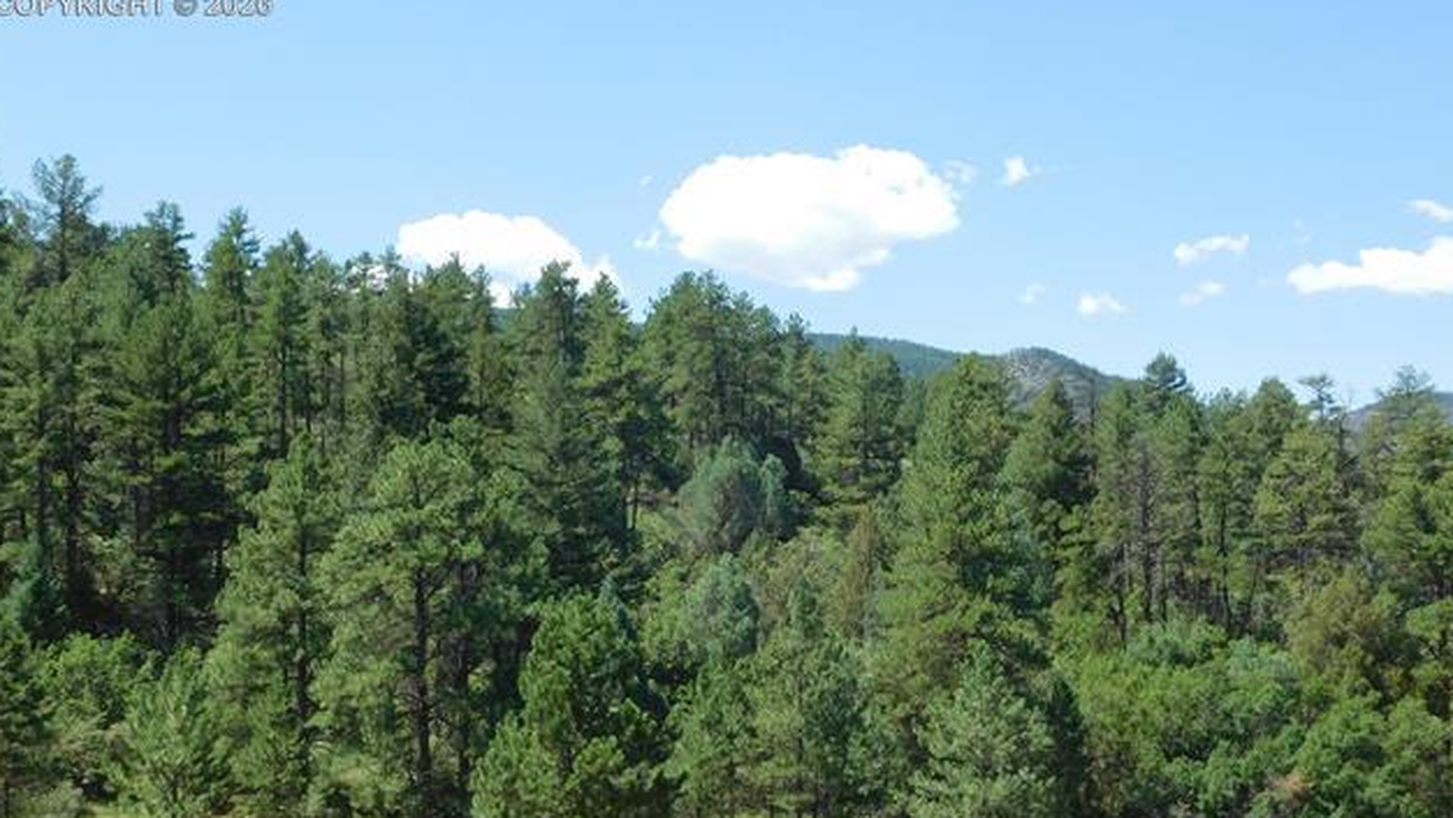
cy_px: 490
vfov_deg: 23.9
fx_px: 1927
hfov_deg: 41.3
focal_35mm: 50
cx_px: 730
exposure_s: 1/640
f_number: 3.7
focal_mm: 8
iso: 125
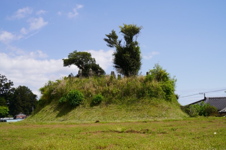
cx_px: 114
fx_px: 264
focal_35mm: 42
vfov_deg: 31.9
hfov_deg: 46.4
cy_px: 76
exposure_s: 1/200
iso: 100
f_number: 10
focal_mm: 41
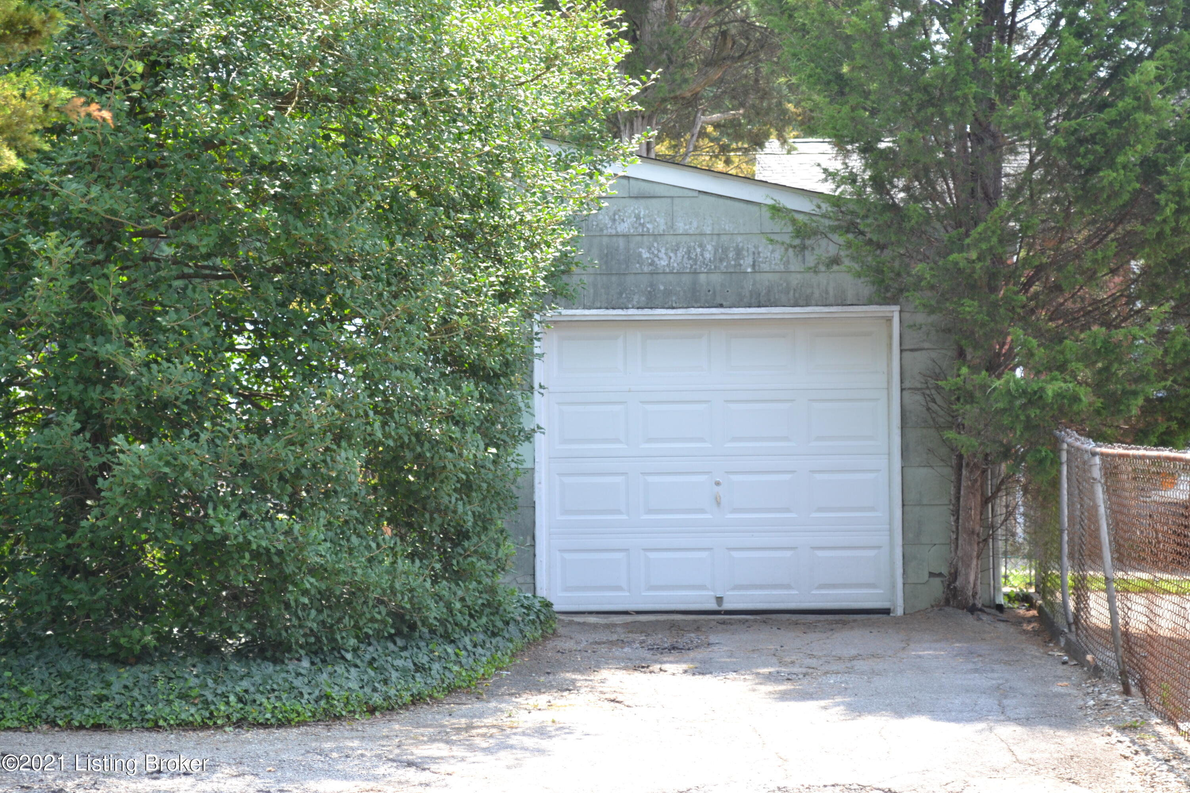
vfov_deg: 16.6
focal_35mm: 82
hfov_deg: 24.6
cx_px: 595
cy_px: 396
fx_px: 2727
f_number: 6.3
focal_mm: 55
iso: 400
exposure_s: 1/160
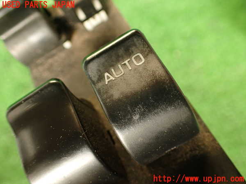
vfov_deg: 44.2
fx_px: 227
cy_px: 92
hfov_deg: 56.8
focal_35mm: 32
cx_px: 123
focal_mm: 5.79
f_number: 2.4
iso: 320
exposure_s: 1/30
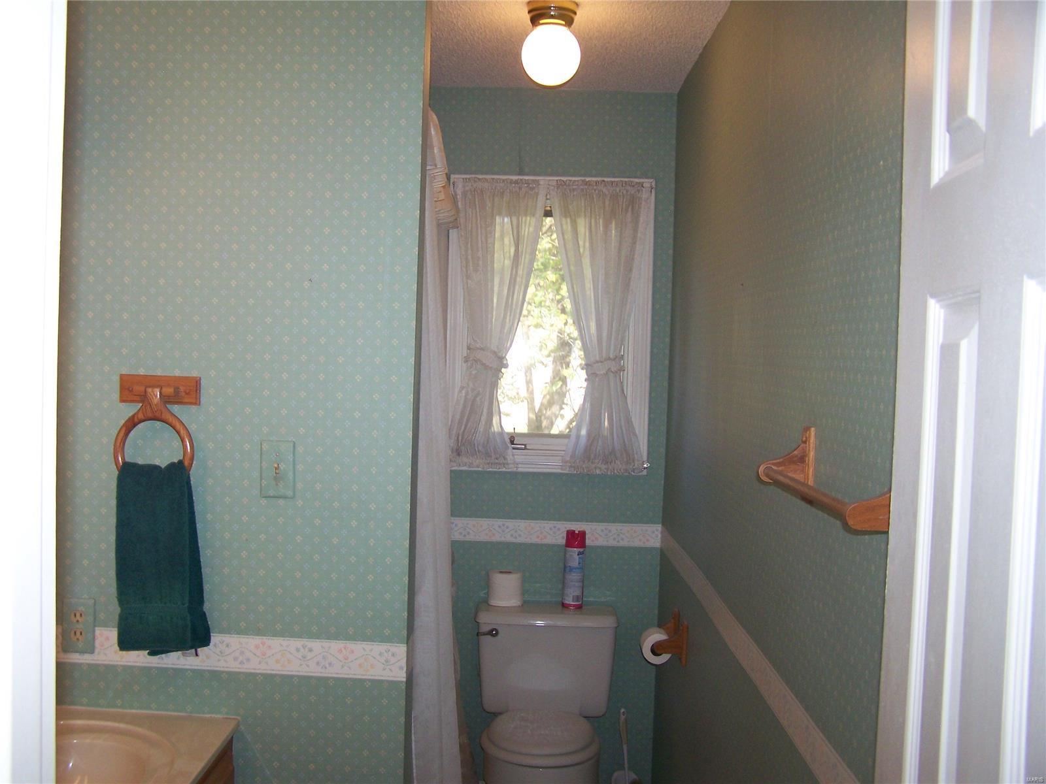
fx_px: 1148
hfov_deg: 49.0
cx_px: 523
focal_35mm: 38
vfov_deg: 37.7
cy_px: 392
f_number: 2.8
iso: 80
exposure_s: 1/60
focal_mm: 6.3
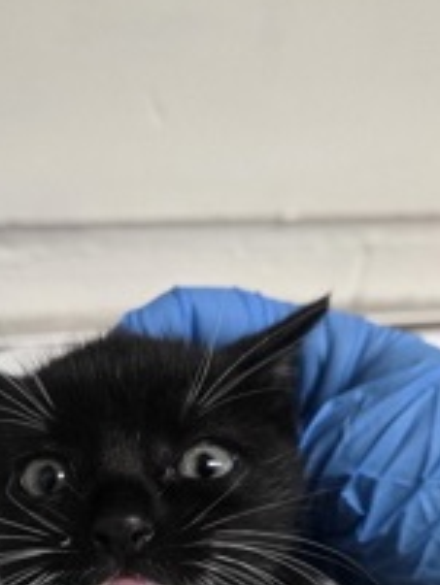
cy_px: 477
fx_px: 813
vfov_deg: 38.0
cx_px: 92
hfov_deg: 29.6
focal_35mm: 48
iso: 250
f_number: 1.8
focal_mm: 5.4
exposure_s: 1/120
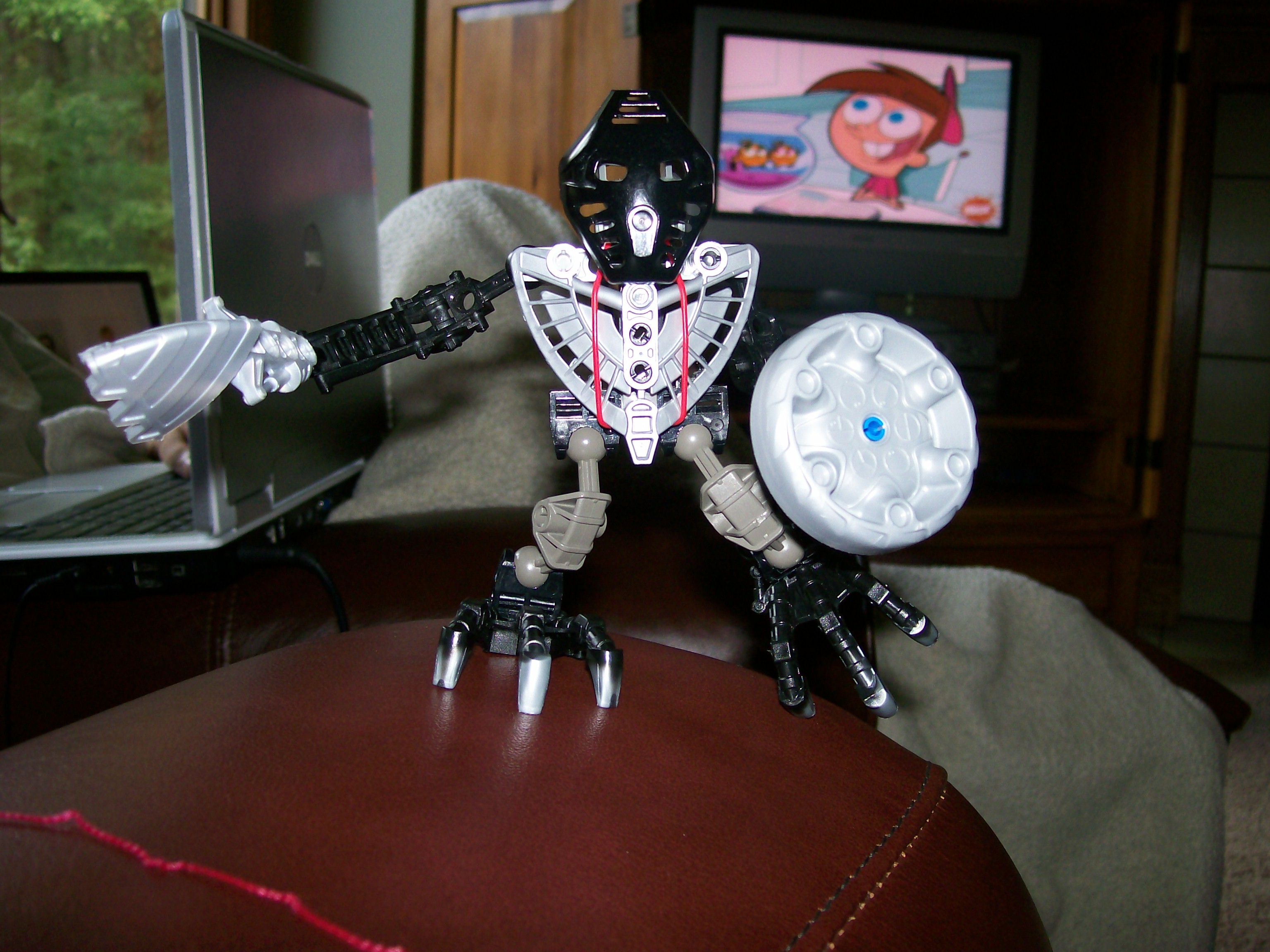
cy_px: 476
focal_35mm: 36
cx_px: 635
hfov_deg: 51.4
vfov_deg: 39.7
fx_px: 1321
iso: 80
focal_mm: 6
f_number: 2.7
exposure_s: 1/64
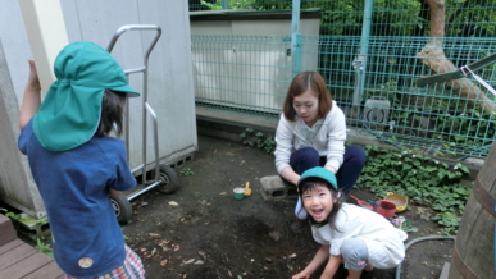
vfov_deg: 42.4
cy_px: 186
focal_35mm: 27
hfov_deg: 69.8
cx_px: 250
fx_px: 355
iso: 125
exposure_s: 1/250
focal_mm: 4.24
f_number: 3
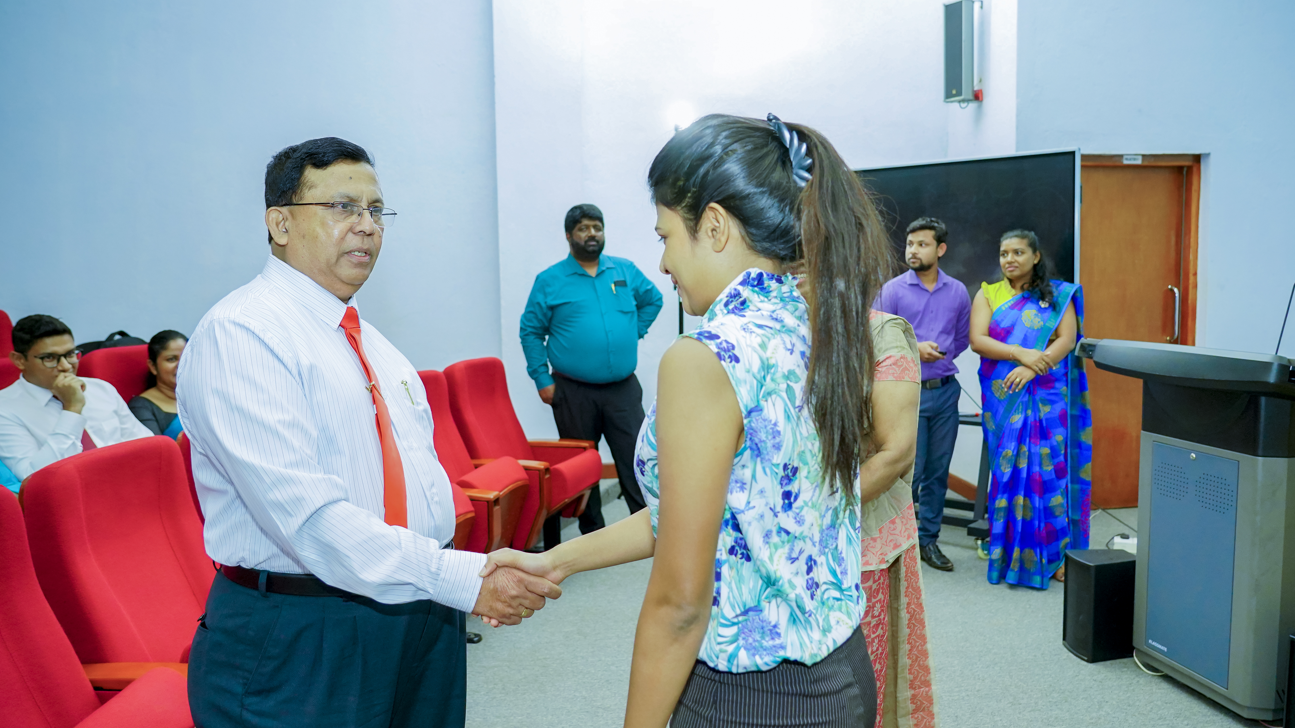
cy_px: 363
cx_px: 697
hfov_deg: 67.8
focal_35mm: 28
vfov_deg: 41.5
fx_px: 961
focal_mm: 24
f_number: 4
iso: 2000
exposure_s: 1/200
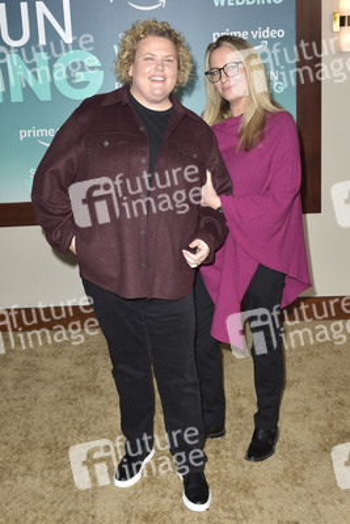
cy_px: 262
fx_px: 495
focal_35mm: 34
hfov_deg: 38.9
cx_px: 175
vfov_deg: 55.8
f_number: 6.3
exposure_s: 1/250
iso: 400
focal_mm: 34
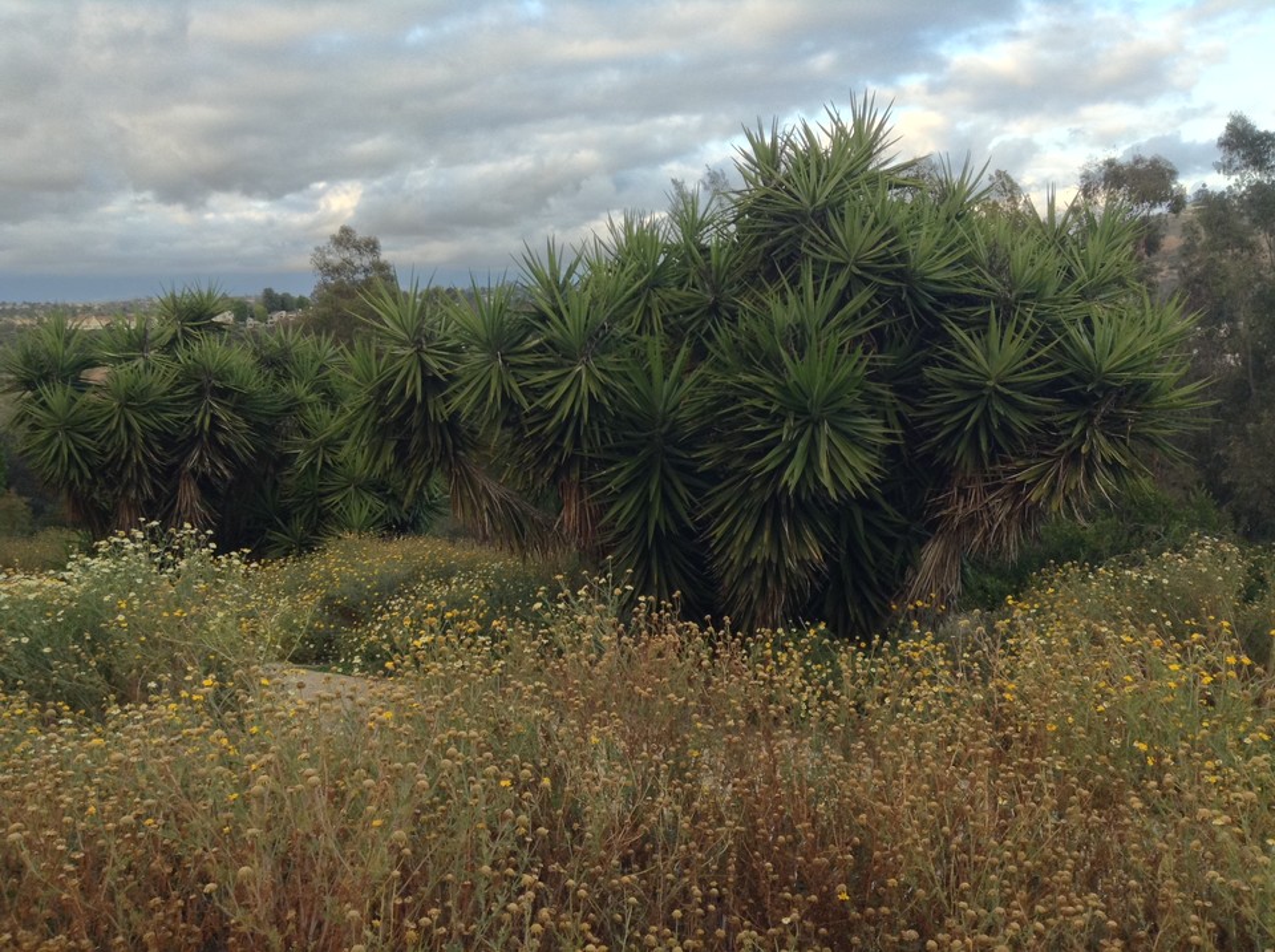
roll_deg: +1.3
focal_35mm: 33
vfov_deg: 42.8
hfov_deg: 55.4
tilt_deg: -8.6
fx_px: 1214
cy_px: 476
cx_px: 638
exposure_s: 1/120
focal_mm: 3.3
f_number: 2.4
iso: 50
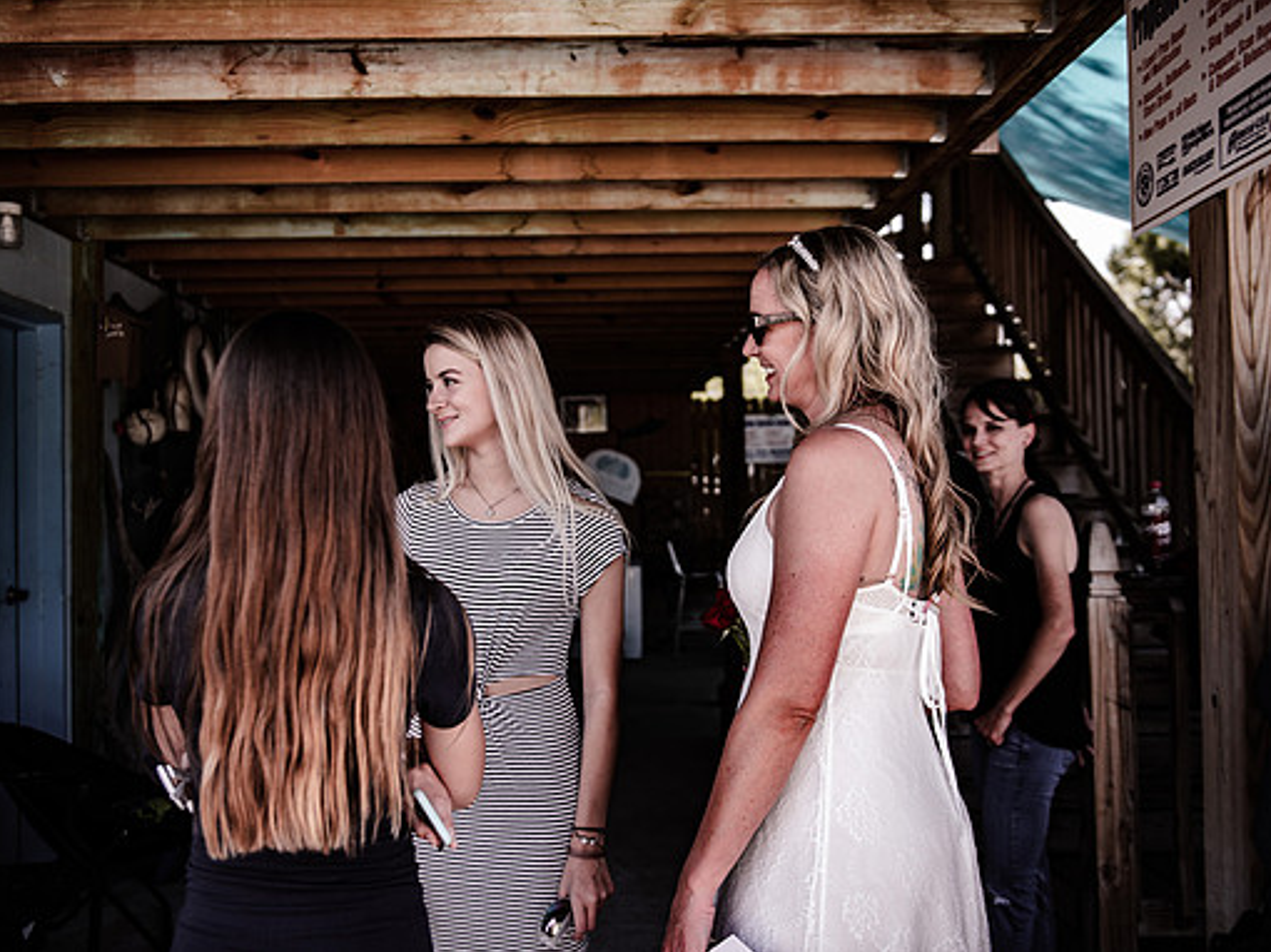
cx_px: 556
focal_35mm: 35
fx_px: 1284
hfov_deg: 52.5
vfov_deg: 40.7
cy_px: 472
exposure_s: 1/400
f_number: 3.5
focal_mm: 32
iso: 125
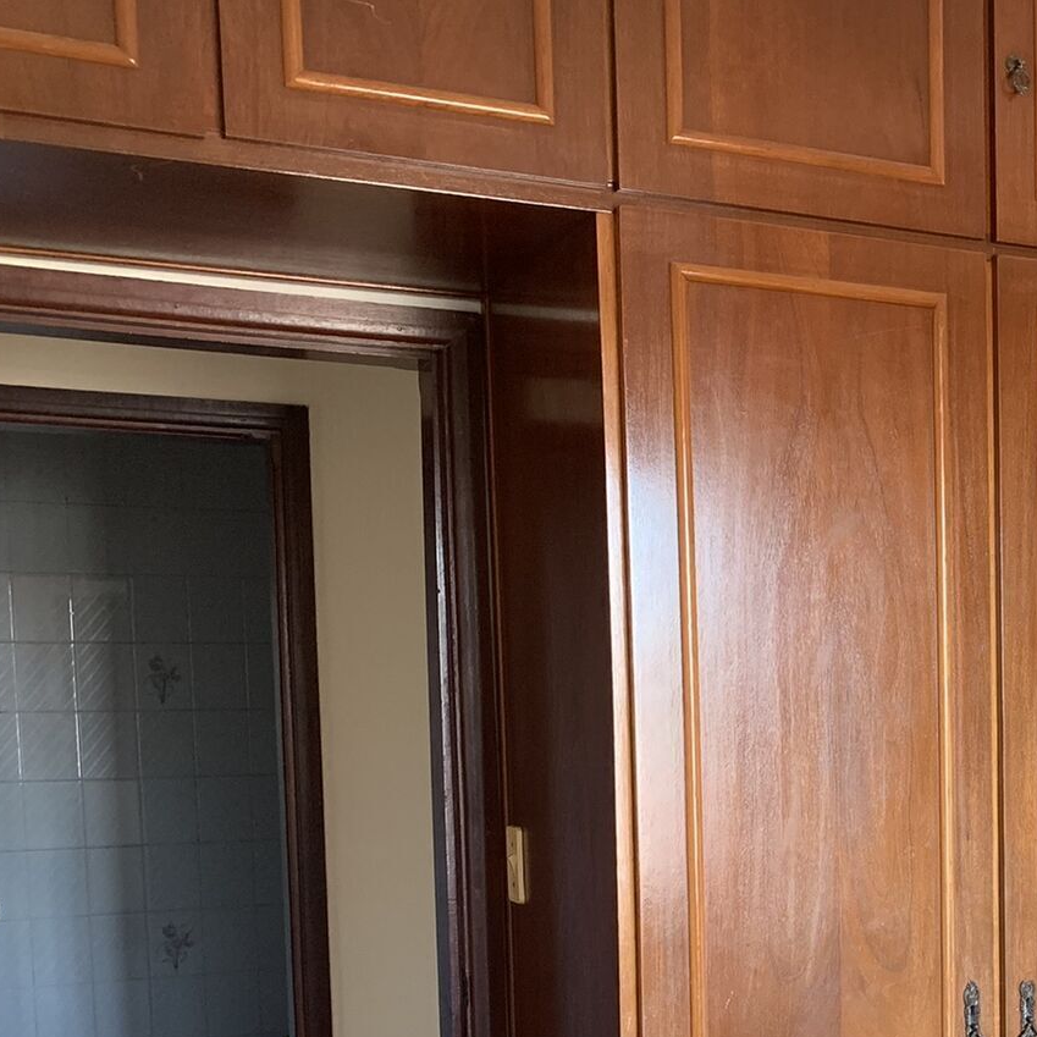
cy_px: 859
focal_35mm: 52
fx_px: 1762
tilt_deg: -4.7
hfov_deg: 29.9
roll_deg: +1.4
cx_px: 1101
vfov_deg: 31.8
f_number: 1.8
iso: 125
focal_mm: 4.25
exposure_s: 1/60
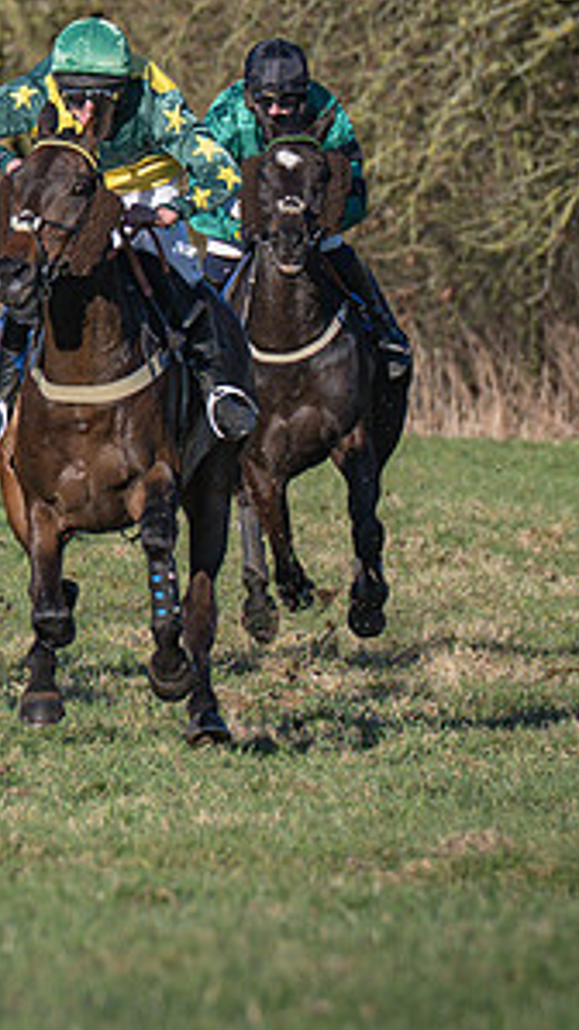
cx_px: 89
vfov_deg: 2.1
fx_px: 28655
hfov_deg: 1.2
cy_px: 420
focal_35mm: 1049
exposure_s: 1/2500
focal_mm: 200
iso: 200
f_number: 4
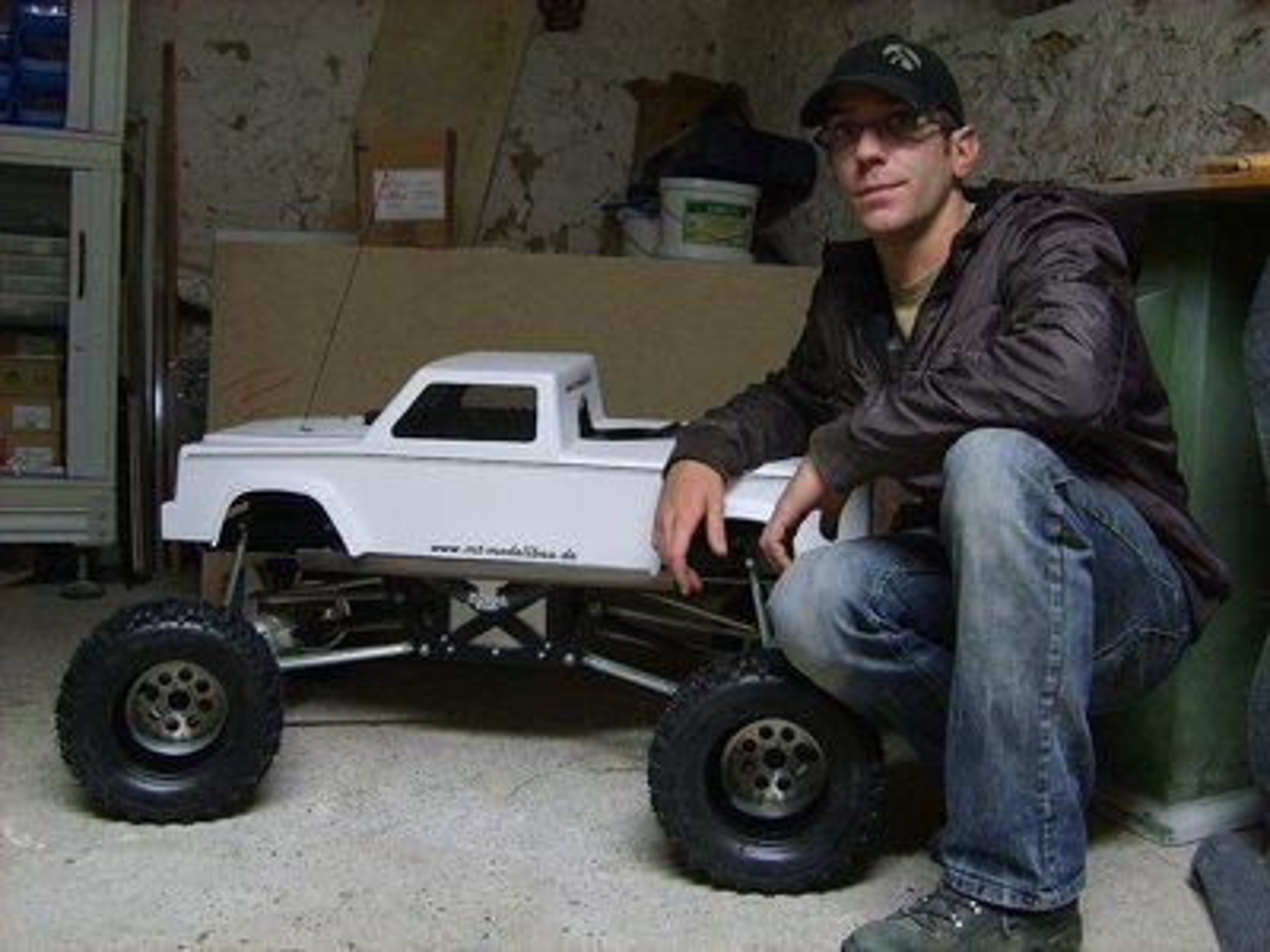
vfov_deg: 40.7
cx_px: 635
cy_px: 476
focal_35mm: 35
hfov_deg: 52.6
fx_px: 1284
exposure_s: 1/8
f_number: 2.8
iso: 139
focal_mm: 5.8
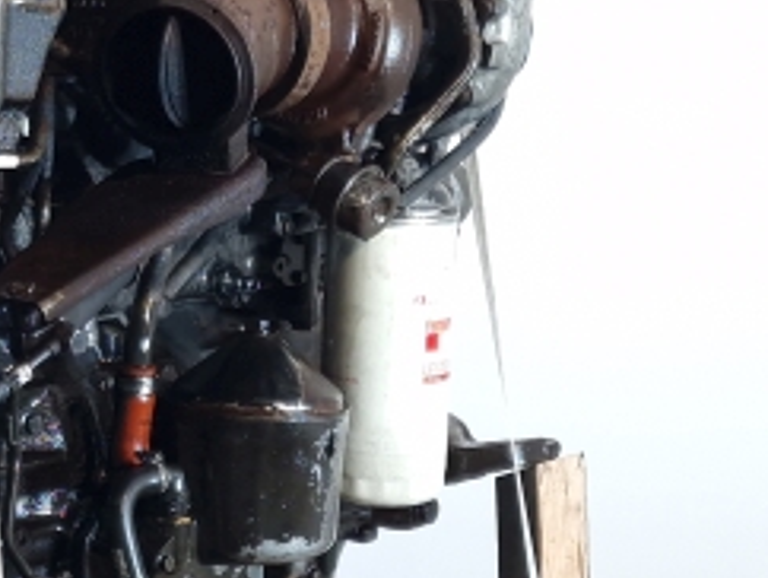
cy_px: 340
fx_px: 1688
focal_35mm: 76
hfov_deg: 23.3
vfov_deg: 19.4
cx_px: -168
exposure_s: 1/50
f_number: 1.8
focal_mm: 6.4
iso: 100
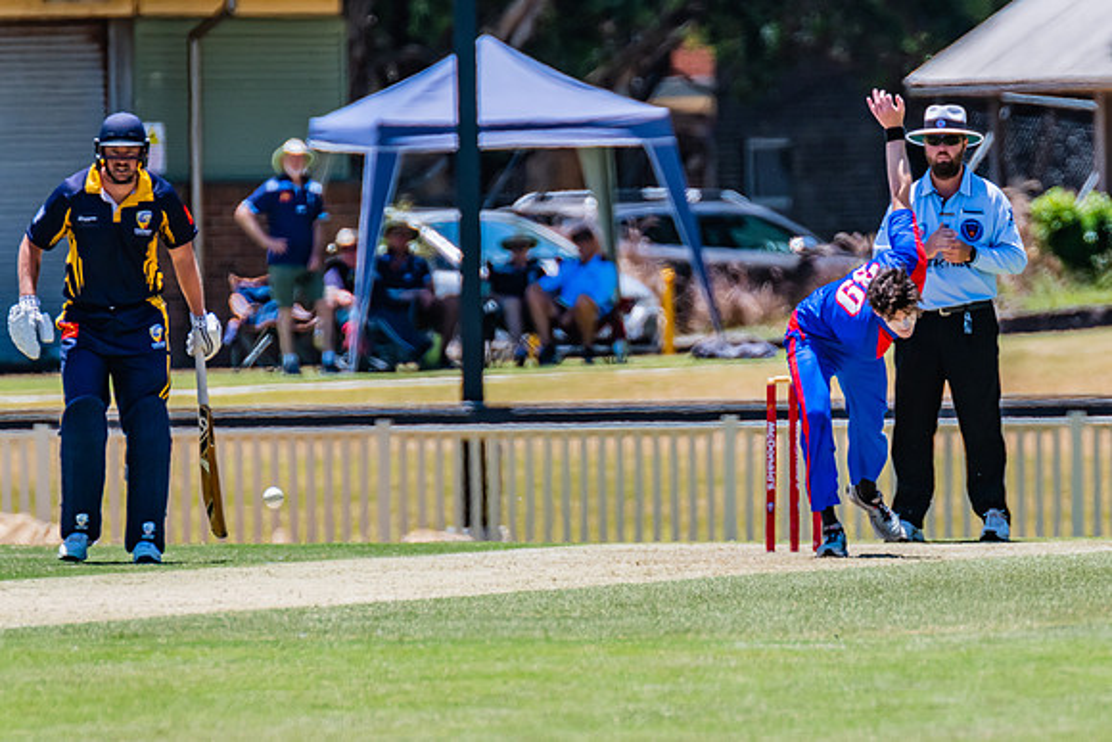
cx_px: 796
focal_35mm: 792
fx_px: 24481
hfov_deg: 2.6
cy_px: 436
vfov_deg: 1.7
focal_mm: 550
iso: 640
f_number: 7.1
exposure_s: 1/2000
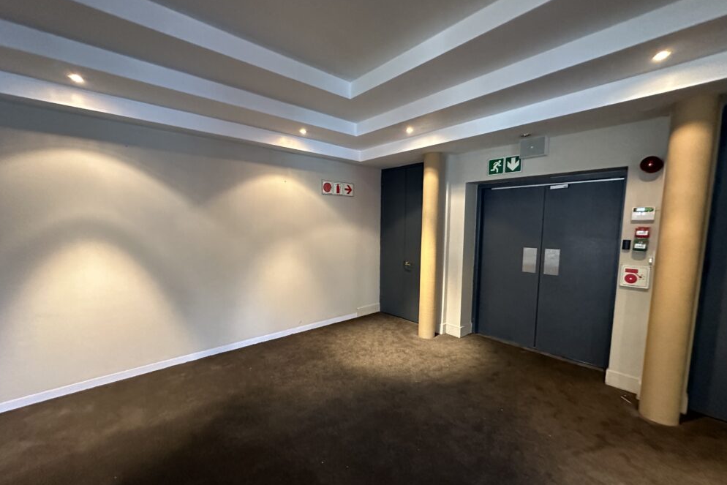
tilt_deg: -5.0
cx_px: 363
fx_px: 303
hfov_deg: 100.4
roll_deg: -0.6
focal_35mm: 15
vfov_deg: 77.3
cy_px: 254
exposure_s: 1/50
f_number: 2.2
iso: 800
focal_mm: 2.22
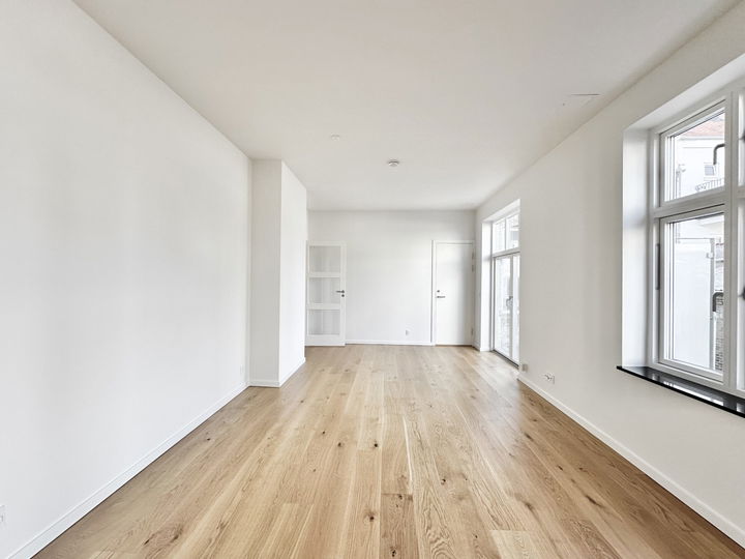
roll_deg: -0.9
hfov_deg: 102.1
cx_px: 372
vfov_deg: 85.7
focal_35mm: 14
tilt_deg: +0.3
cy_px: 280
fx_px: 301
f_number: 2.2
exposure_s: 1/99
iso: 80
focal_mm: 2.22
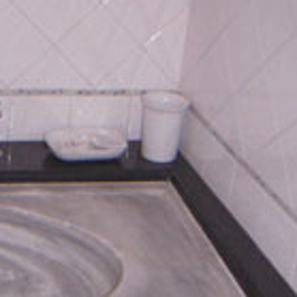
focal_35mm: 86
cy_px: 223
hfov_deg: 19.1
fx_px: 835
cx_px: -50
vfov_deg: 20.0
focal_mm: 4.7
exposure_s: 1/50
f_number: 2.8
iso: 200
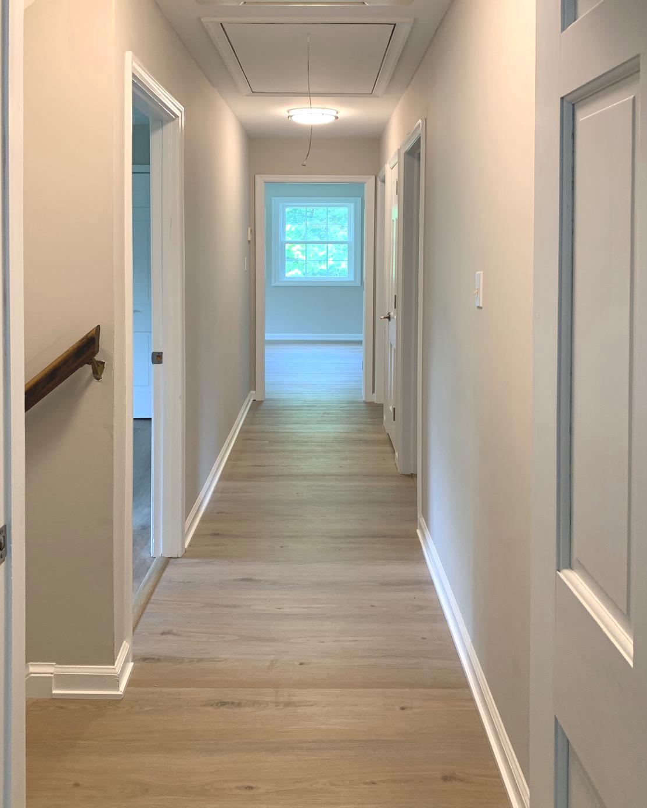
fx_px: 670
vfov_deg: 62.2
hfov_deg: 51.5
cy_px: 427
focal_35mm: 28
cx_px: 321
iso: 100
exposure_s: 1/60
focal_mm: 4.25
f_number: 1.8
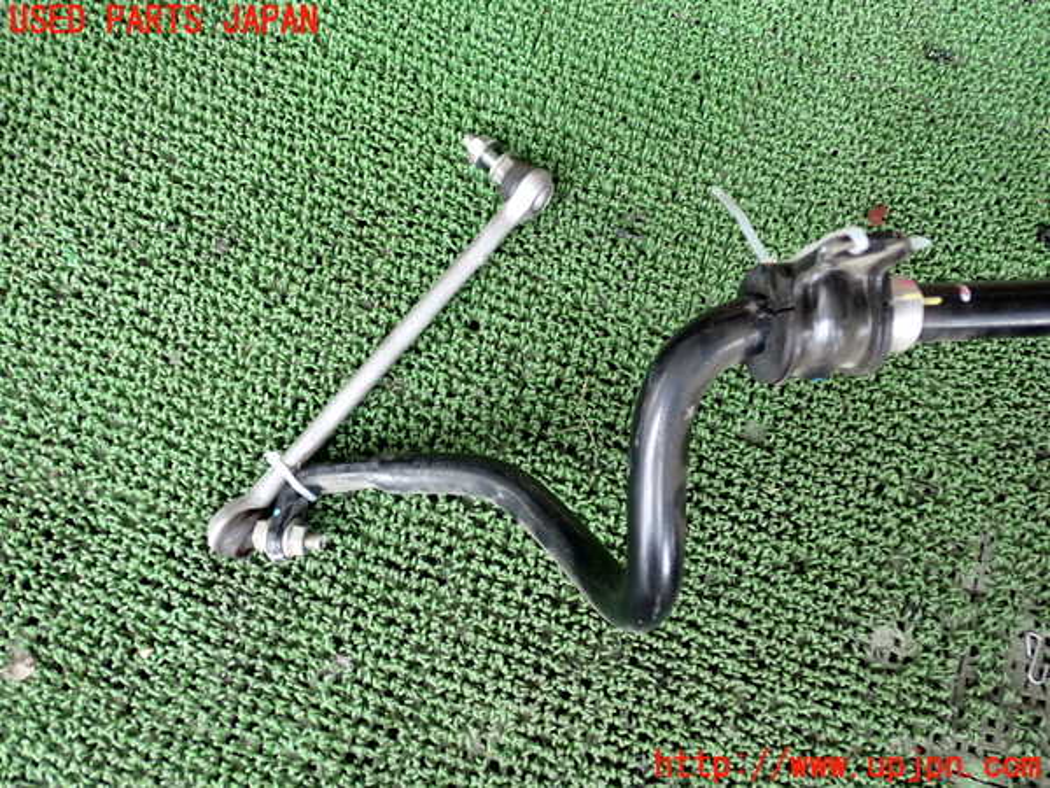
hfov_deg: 60.0
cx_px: 525
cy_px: 394
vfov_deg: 46.8
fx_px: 910
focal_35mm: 30
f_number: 2.3
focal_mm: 5.4
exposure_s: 1/50
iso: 200
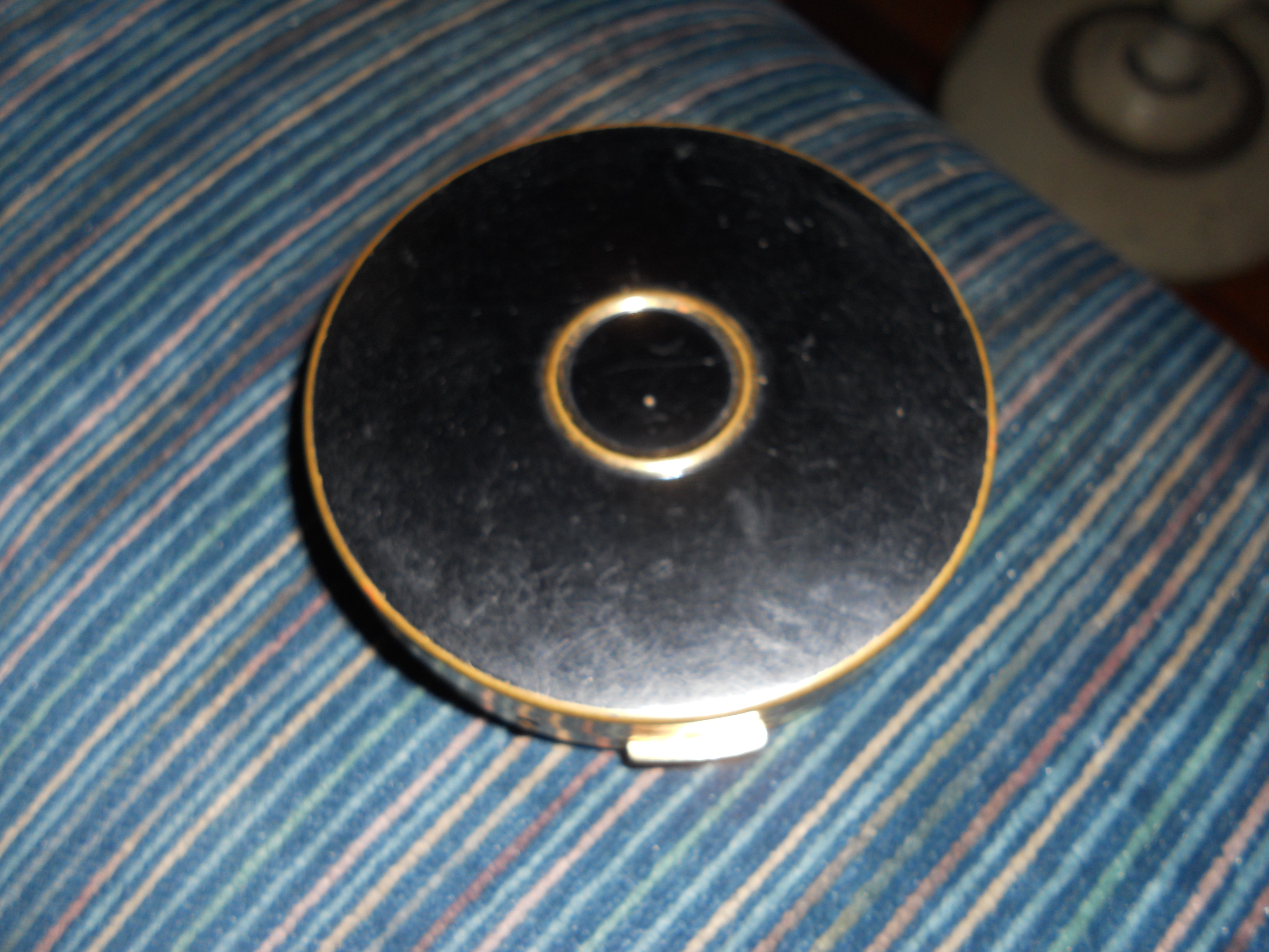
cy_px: 476
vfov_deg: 44.2
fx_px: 1173
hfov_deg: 56.8
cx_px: 634
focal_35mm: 32
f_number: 8.8
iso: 80
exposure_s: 1/25
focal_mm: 5.8
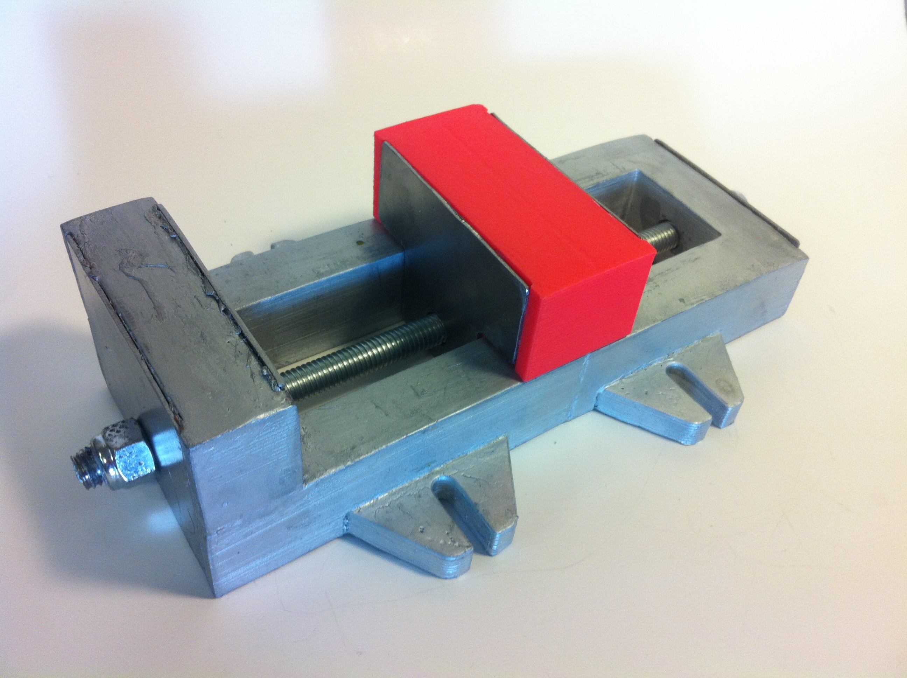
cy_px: 339
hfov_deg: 52.7
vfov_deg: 40.6
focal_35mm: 35
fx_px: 916
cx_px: 454
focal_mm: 3.85
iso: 80
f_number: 2.8
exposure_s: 1/30
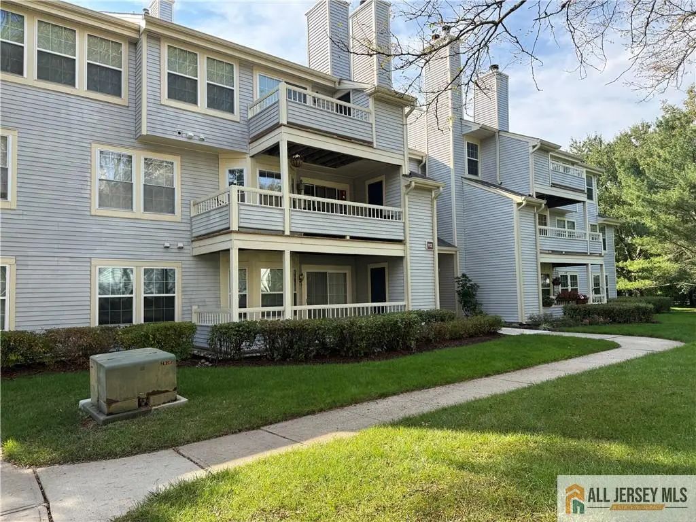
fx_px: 483
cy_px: 261
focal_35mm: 24
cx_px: 348
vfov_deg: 56.8
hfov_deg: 71.6
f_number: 1.78
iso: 100
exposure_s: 1/1385
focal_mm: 6.76
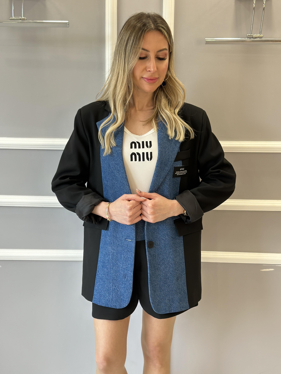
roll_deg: -1.3
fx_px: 530
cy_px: 190
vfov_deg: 38.9
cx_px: 140
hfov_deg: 29.7
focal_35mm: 49
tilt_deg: -8.1
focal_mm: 6.86
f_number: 1.78
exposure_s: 1/99
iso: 125
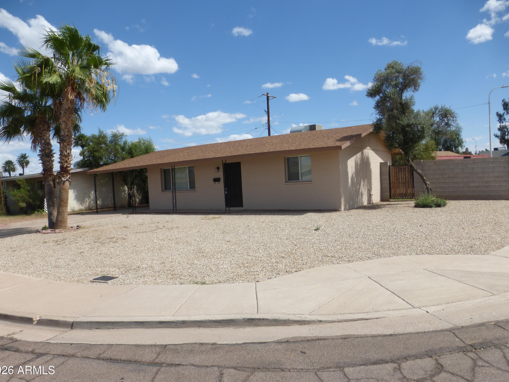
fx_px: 368
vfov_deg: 54.9
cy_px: 189
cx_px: 253
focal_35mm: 25
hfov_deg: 69.4
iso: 100
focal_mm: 4.3
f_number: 4
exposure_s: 1/1300
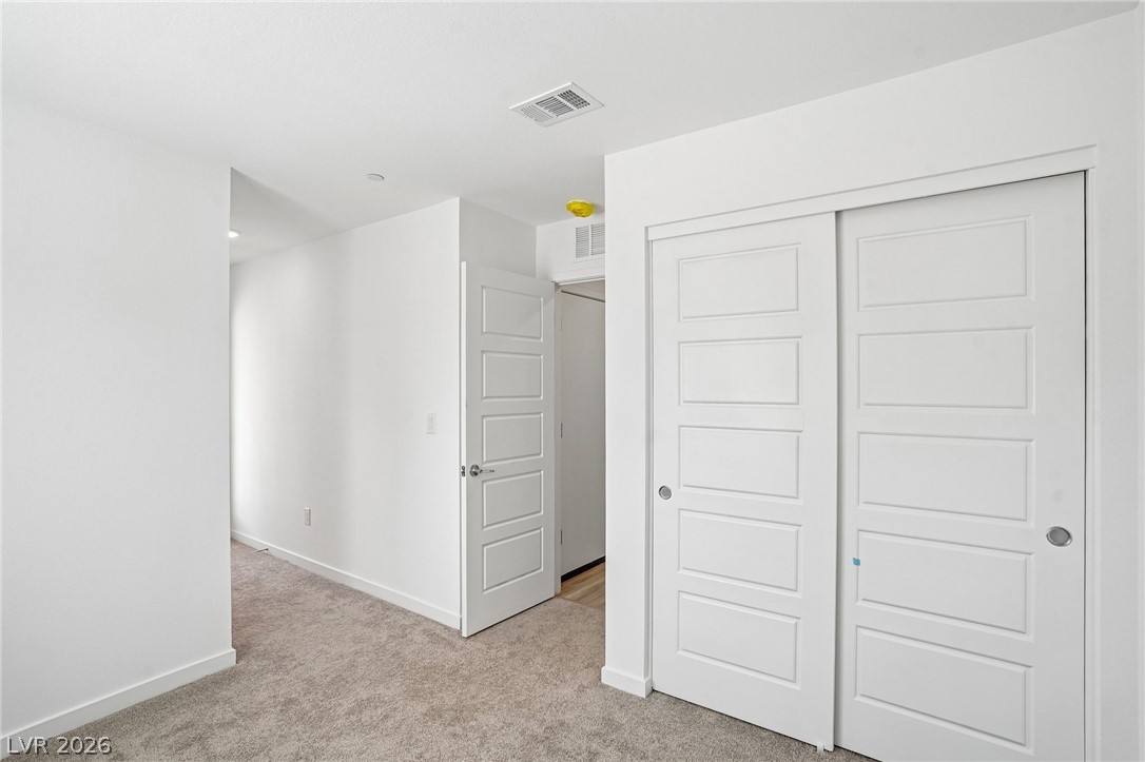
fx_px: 509
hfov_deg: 96.8
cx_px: 572
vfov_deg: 73.7
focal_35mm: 16
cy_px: 381
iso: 200
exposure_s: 1/30
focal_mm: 16
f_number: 8
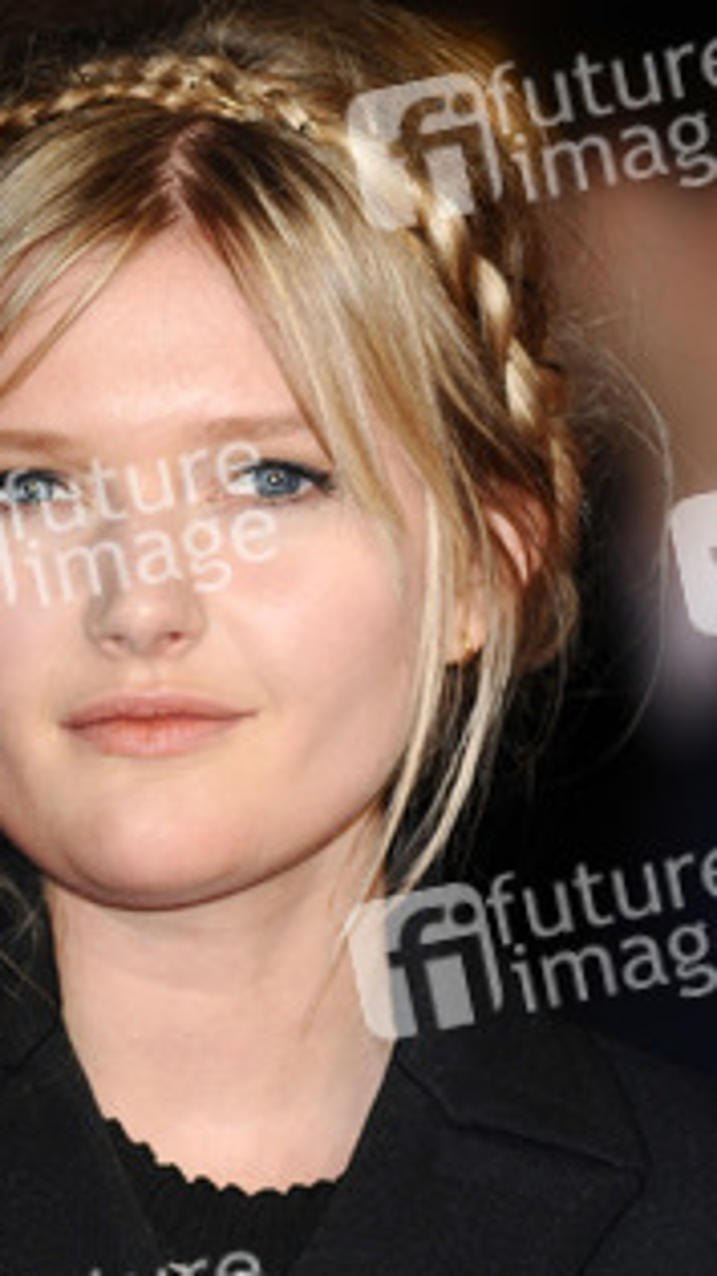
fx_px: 13497
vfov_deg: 5.4
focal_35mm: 399
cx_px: 188
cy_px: 741
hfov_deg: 3.0
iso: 320
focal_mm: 200
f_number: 4
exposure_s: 1/200
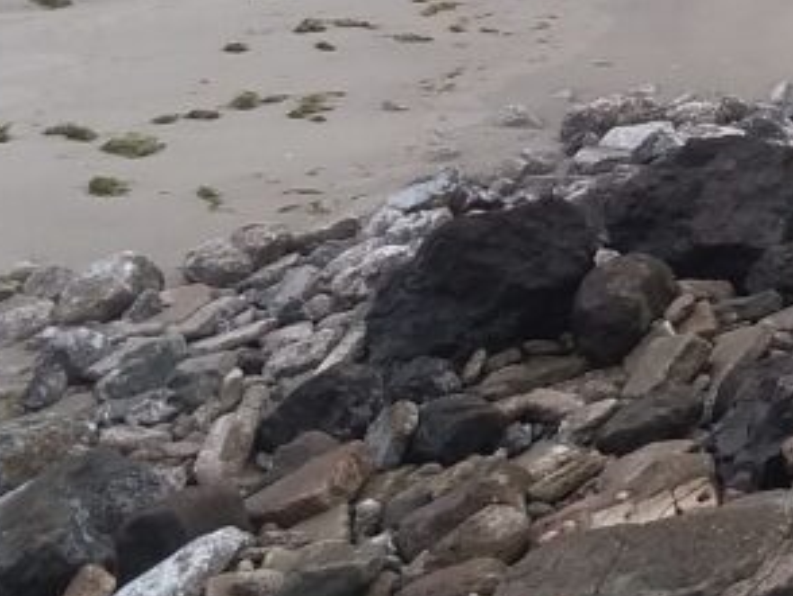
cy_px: 76
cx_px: 1125
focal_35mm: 94
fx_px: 2155
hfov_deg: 18.8
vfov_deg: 15.6
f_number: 1.9
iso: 50
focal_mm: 2.91
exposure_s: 1/715
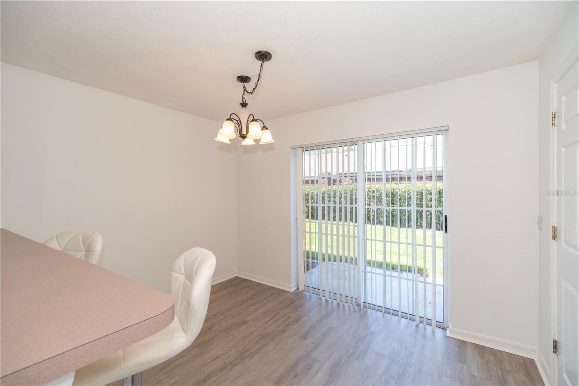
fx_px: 241
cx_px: 290
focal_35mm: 15
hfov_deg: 100.4
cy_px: 193
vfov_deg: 77.3
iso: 200
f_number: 8
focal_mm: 15
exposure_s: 1/50
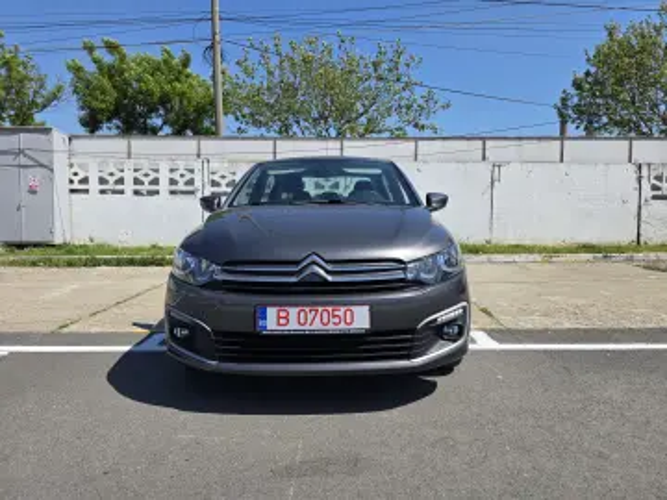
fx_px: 443
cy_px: 250
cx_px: 334
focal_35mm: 23
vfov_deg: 58.9
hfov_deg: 73.9
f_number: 1.7
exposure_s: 1/6574
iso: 80
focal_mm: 6.3
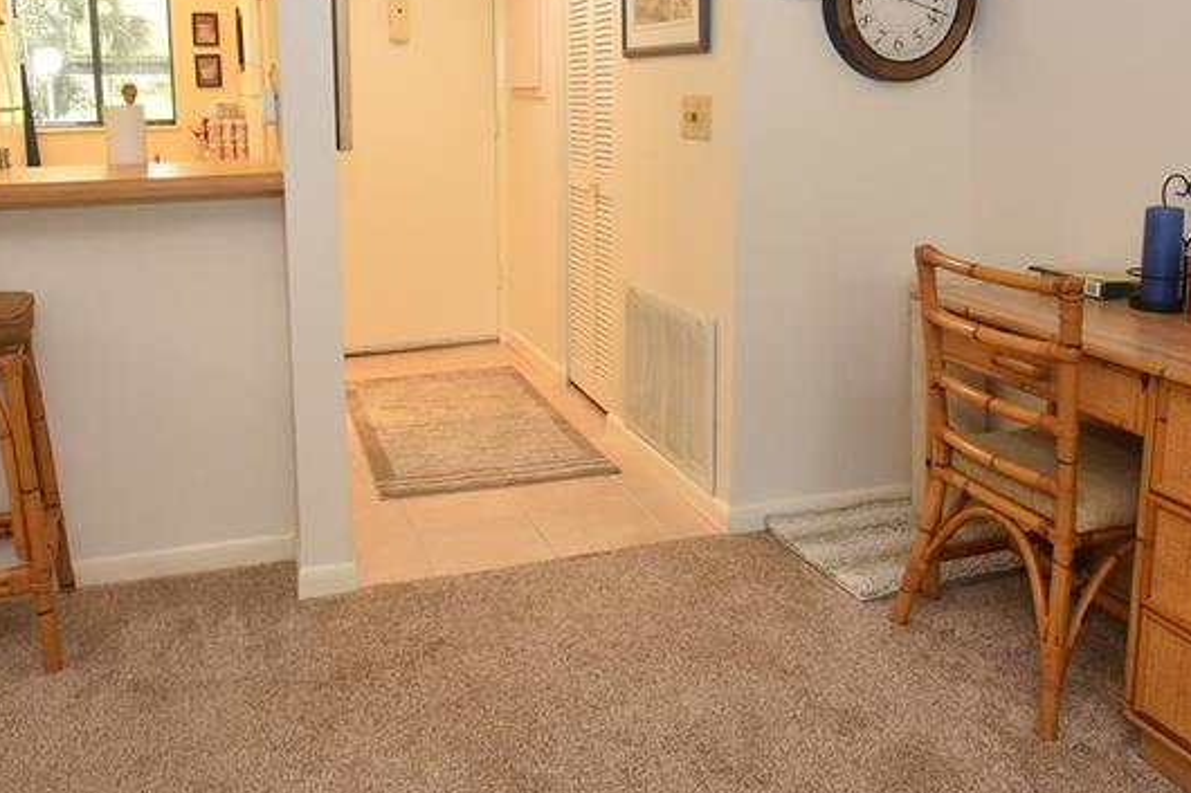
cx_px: 551
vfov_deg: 43.5
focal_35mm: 29
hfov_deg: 63.6
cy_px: 195
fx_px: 959
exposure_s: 1/100
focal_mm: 10
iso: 800
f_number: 5
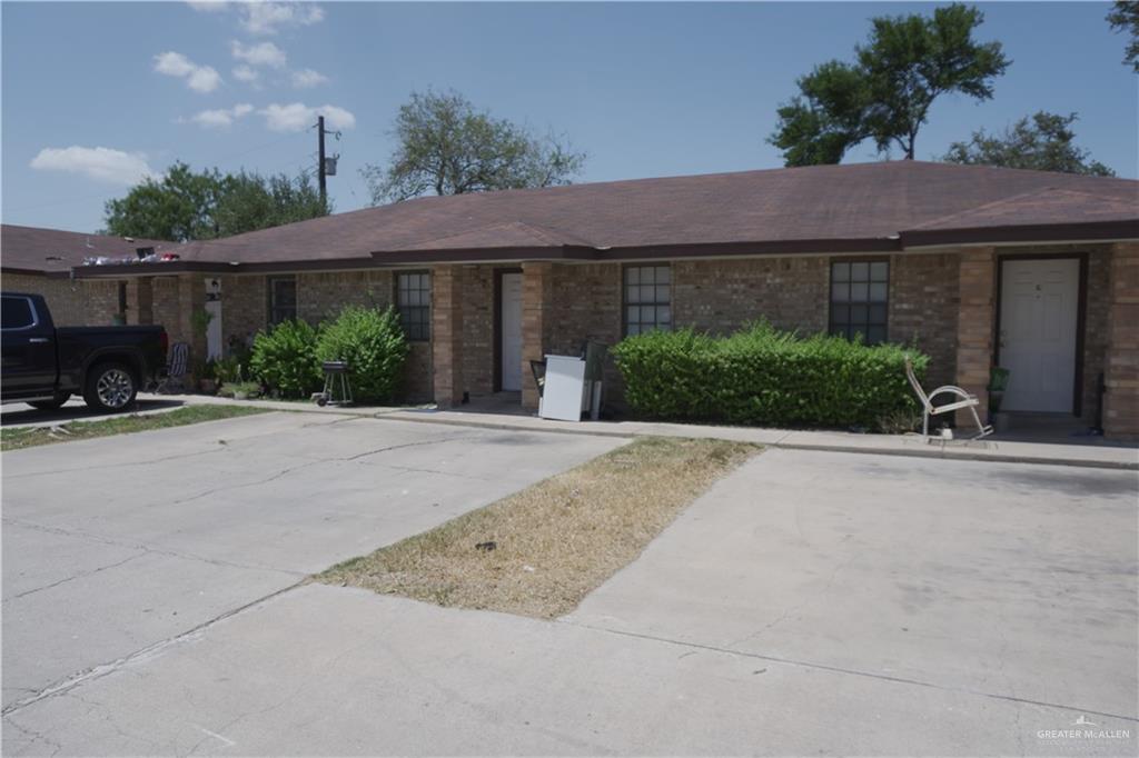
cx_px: 570
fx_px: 759
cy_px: 379
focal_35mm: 24
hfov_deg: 73.8
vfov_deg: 53.1
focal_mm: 16
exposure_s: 1/640
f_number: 5
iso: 125
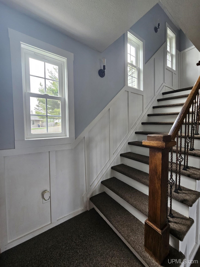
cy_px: 134
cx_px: 100
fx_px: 100
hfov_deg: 89.9
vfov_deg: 106.2
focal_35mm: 13
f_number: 2.2
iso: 160
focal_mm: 2.2
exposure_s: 1/77.5
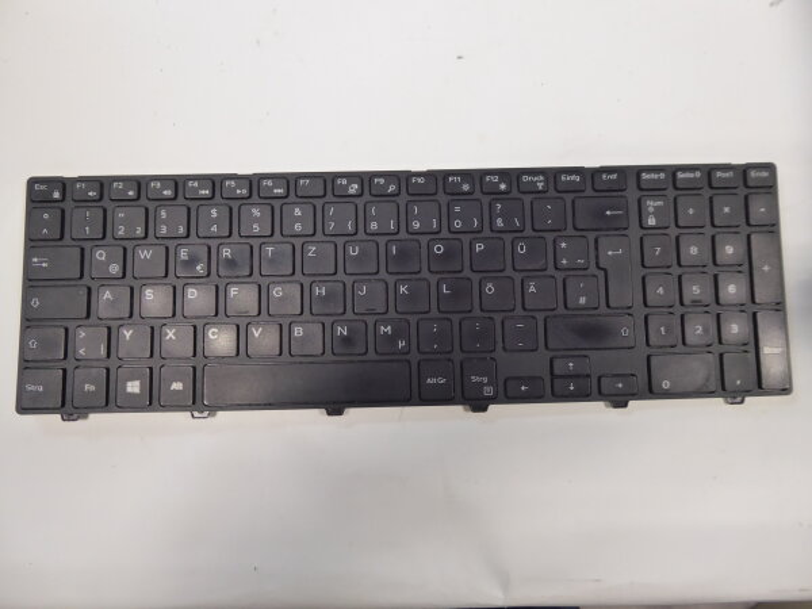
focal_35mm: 25
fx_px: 586
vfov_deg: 54.9
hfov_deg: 69.4
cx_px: 406
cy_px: 304
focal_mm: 4.3
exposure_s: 1/40
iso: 400
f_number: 3.3
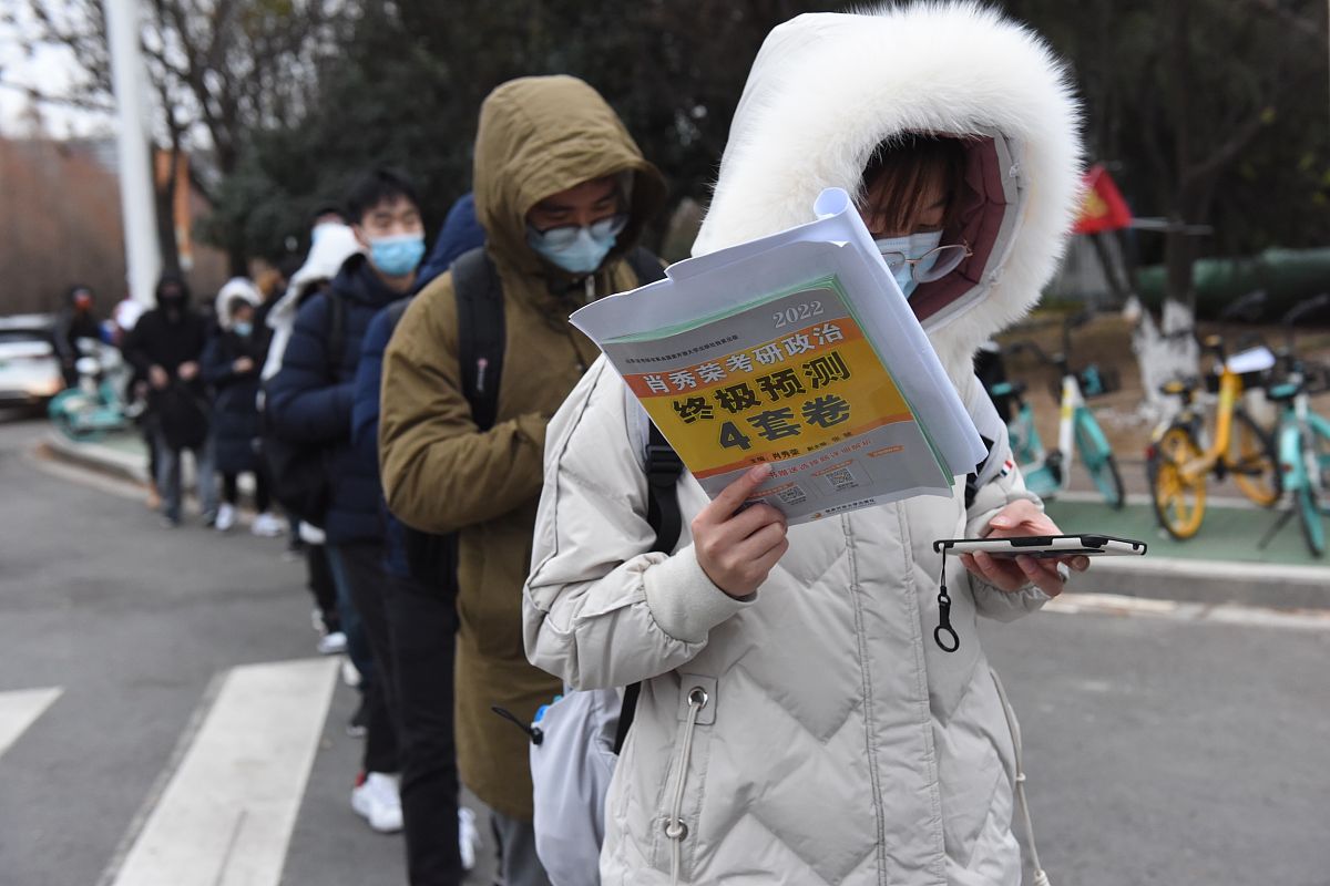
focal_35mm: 42
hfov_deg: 46.4
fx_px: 1552
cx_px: 665
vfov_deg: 31.9
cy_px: 443
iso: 2500
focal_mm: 42
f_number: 4.5
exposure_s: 1/320
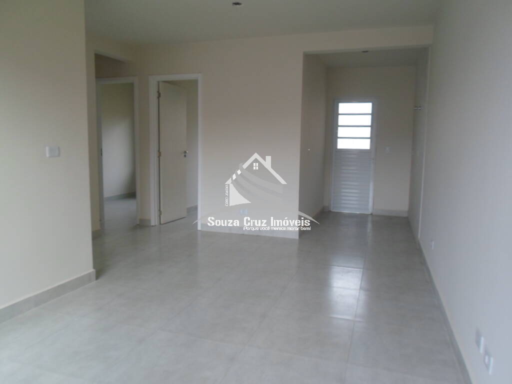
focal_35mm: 25
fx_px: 370
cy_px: 192
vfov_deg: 54.9
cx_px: 256
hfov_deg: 69.4
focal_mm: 4.5
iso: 80
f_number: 2.5
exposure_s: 1/125
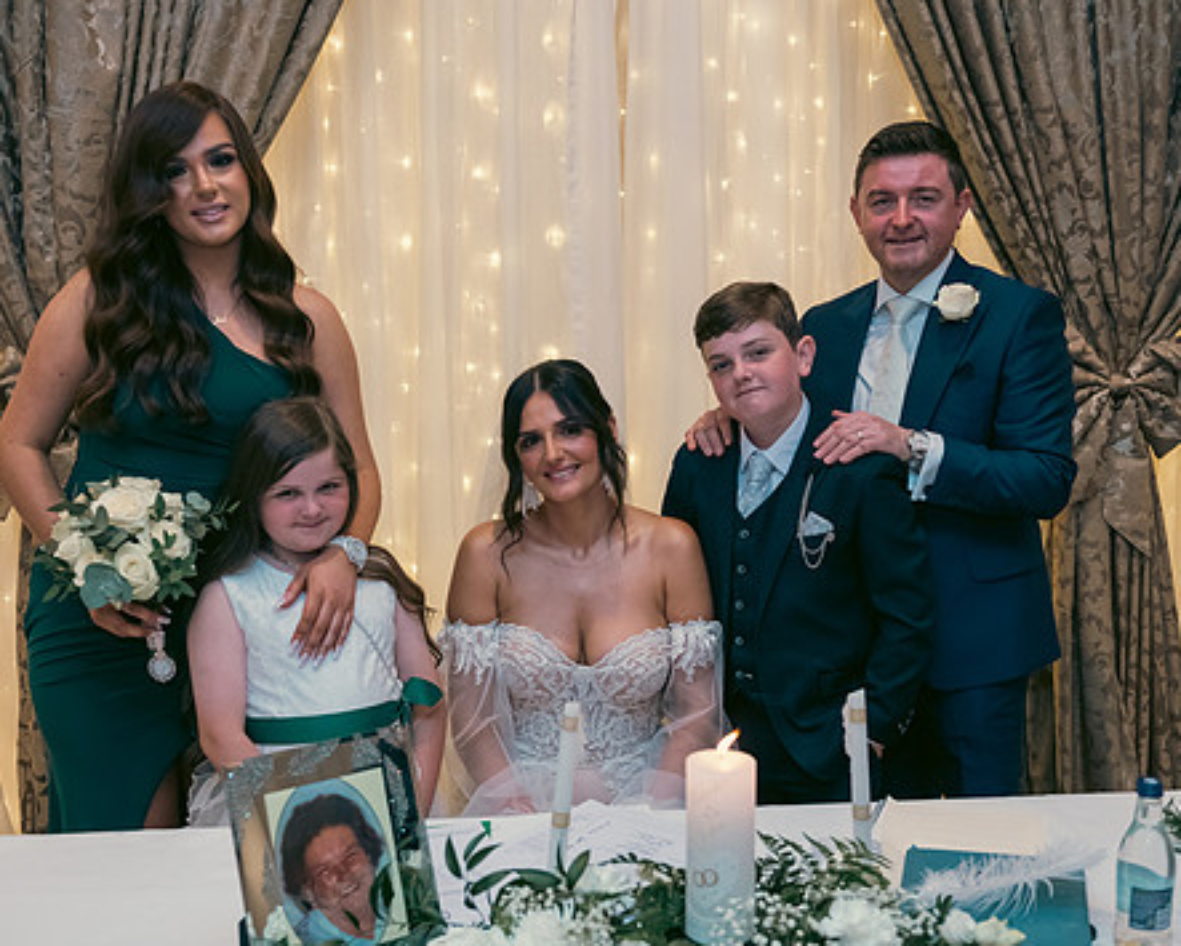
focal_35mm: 43
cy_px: 505
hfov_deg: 42.9
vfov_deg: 34.9
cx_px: 576
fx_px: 1504
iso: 800
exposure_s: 1/160
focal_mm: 35
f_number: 3.5
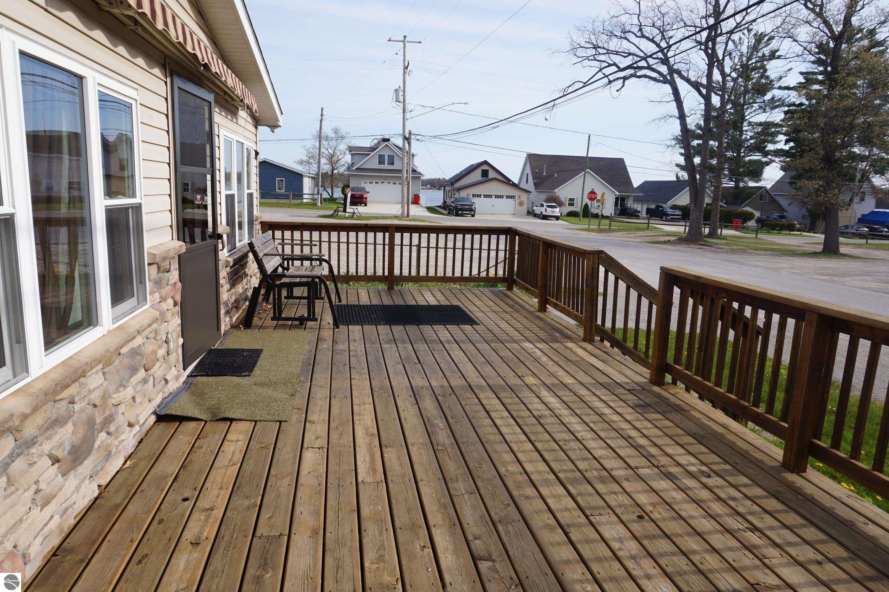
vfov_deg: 53.1
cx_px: 444
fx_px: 593
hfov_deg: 73.7
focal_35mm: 24
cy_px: 296
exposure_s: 1/80
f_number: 11
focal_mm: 16
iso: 100
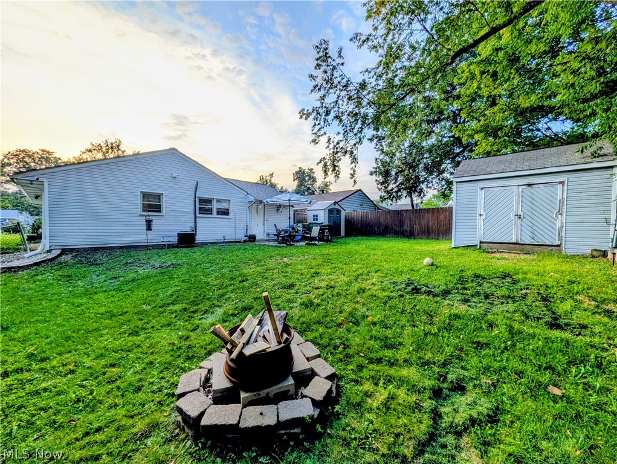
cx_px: 308
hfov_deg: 110.5
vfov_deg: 94.6
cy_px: 232
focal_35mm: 12
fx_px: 214
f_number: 1.7
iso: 46
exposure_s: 1/311
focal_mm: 2.02
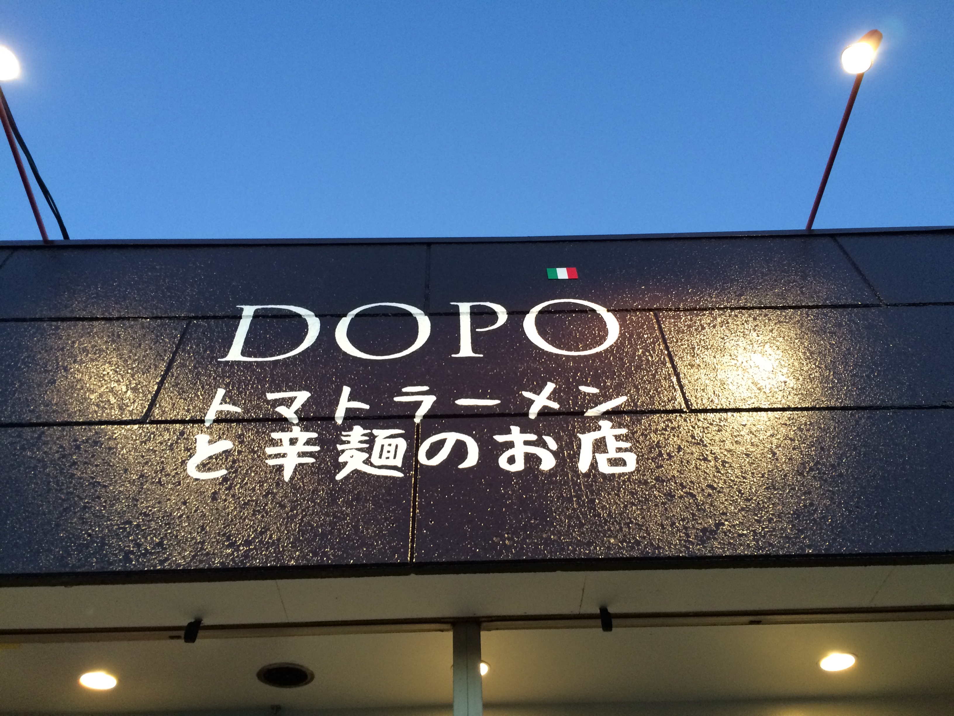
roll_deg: +3.0
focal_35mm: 29
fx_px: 799
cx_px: 477
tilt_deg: +43.6
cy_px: 358
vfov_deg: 48.2
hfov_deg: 61.7
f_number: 2.2
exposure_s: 1/30
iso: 160
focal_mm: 4.15
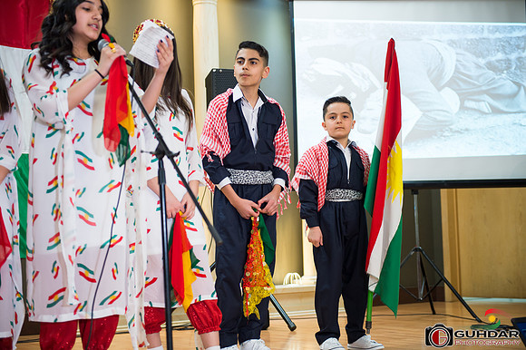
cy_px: 175
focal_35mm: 62
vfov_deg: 21.9
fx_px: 905
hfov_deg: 32.4
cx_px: 263
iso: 500
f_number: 2.8
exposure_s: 1/200
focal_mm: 62
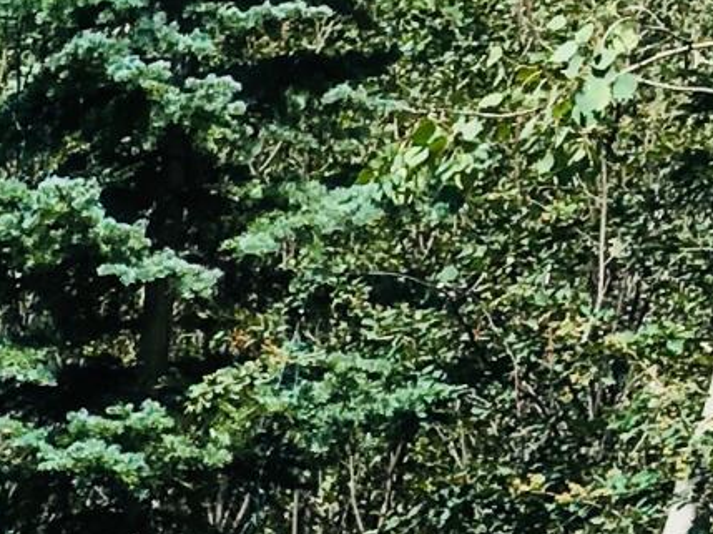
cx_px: -1527
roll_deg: +0.5
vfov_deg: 7.0
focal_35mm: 203
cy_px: 1216
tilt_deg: -19.0
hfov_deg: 8.1
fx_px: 4178
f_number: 2.2
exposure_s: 1/1479
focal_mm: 4.15
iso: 25
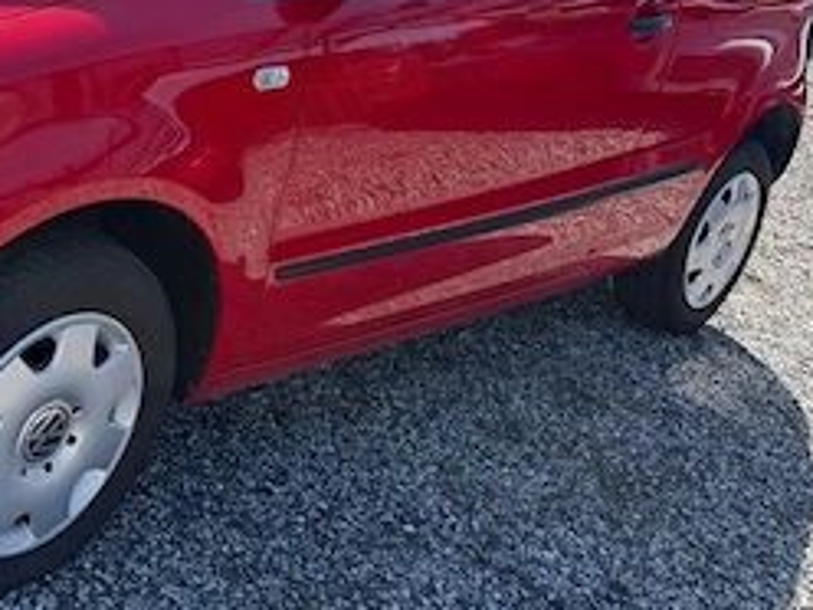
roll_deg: -13.3
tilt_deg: -15.8
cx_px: 66
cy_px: 43
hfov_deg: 31.5
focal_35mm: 58
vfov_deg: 24.4
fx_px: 1362
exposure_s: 1/2169
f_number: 1.78
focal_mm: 6.76
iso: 100
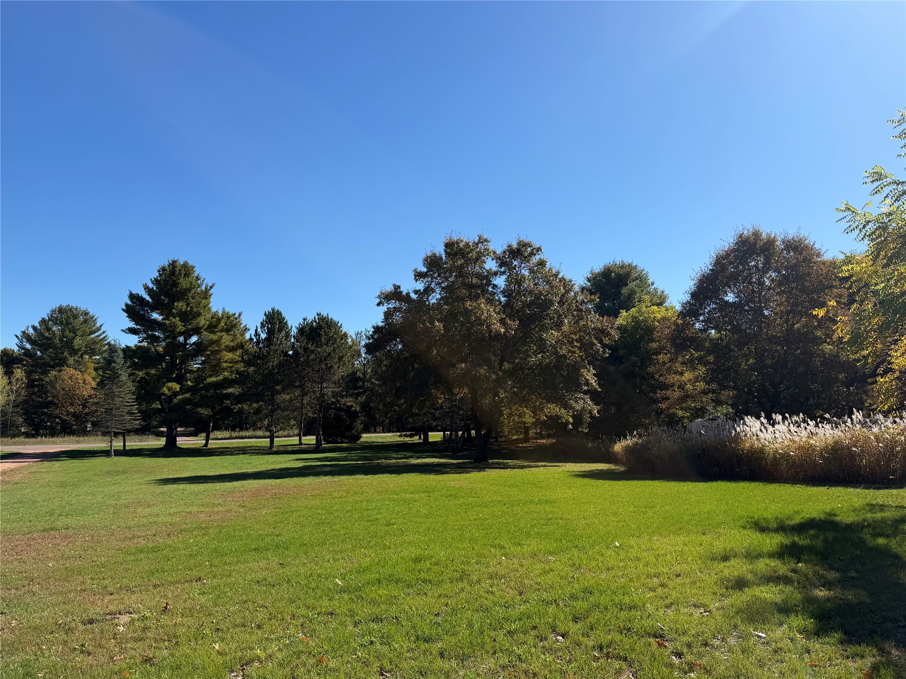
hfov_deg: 71.6
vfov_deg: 56.8
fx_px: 628
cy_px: 340
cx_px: 453
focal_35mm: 24
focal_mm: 6.76
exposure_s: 1/4405
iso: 80
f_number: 1.78
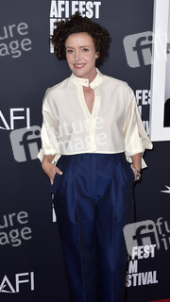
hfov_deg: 21.8
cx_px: 86
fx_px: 441
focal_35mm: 55
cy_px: 187
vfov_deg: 37.6
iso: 500
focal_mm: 42
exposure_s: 1/200
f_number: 6.3
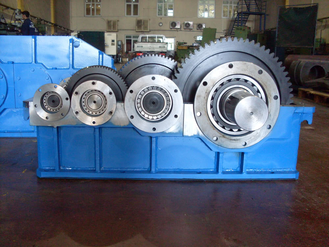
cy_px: 124
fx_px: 361
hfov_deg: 49.0
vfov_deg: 37.7
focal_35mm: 38
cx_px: 164
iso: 200
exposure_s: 1/20
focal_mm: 6.3
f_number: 2.8
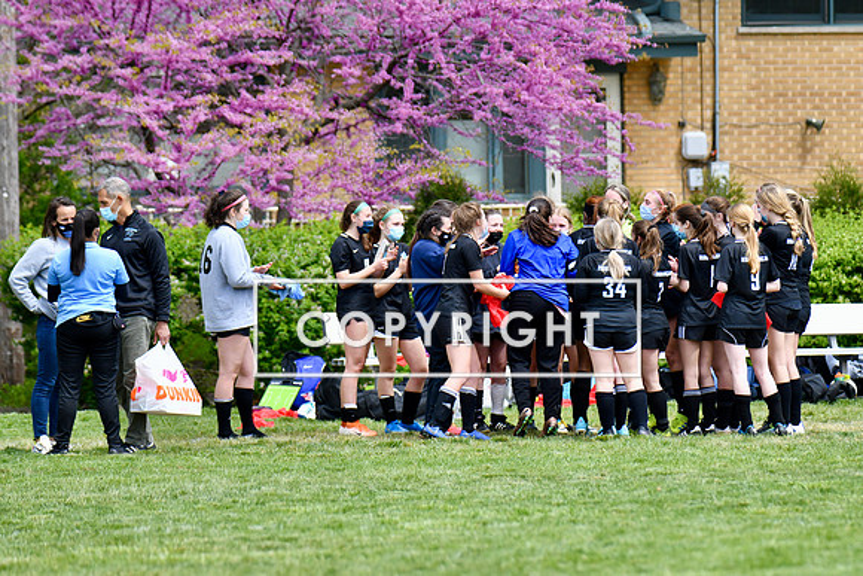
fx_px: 8152
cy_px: 288
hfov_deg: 6.1
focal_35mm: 340
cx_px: 432
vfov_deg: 4.0
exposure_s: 1/2000
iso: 640
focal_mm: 340
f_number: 6.3
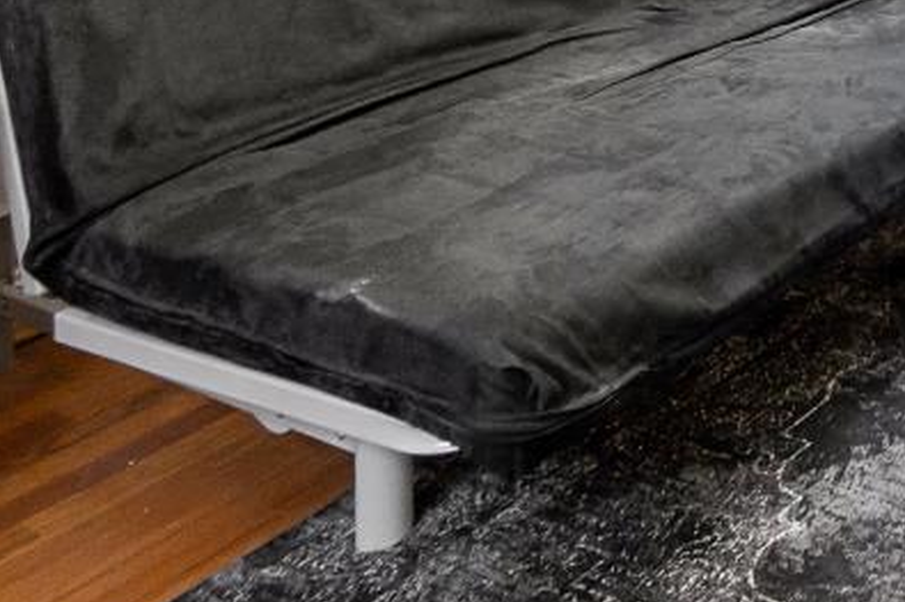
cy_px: -460
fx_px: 1432
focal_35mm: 57
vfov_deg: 18.8
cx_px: 1313
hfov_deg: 26.6
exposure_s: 1/13
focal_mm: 10
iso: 250
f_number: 5.6
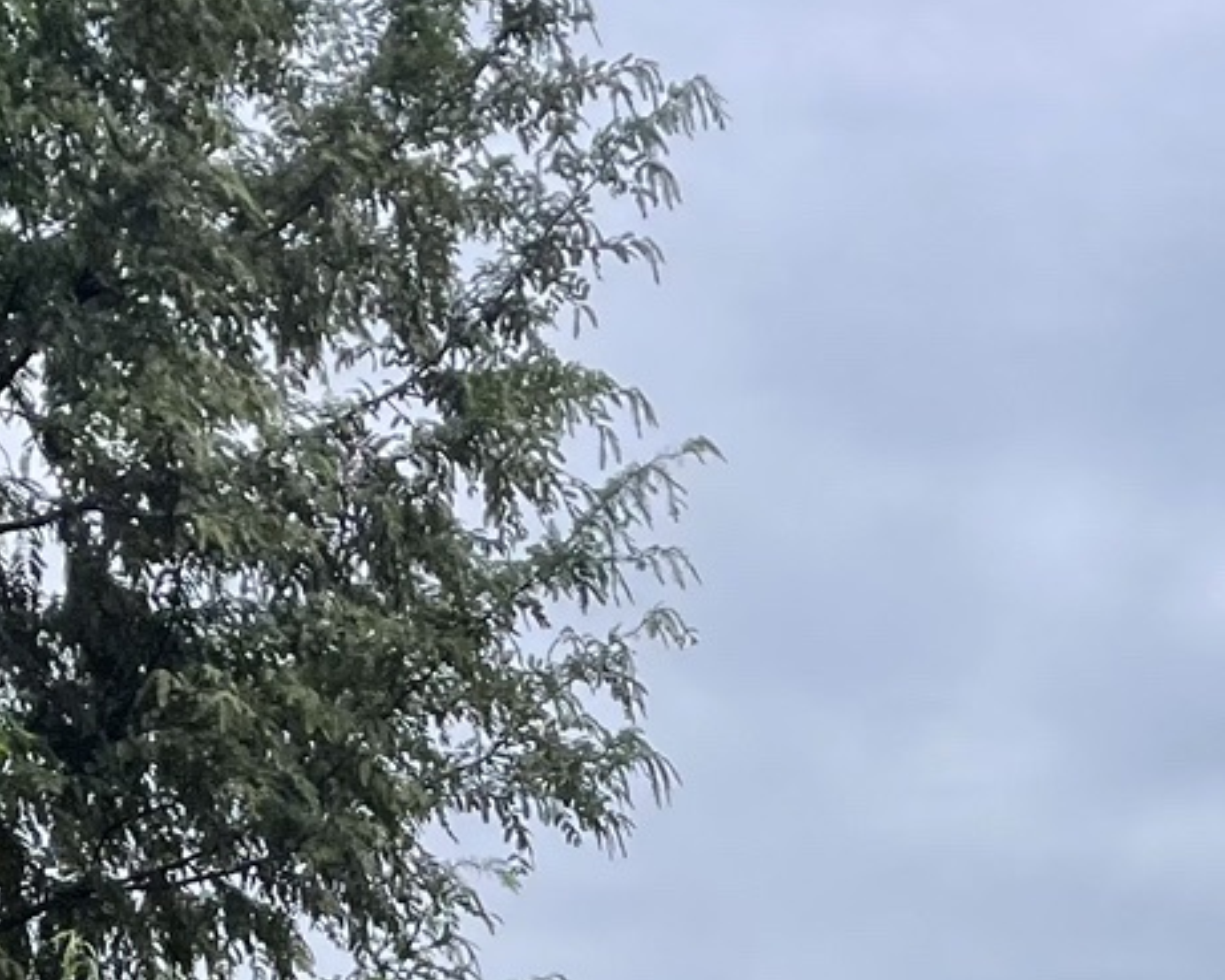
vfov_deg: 13.2
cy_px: 1490
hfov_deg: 17.3
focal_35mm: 110
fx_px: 3989
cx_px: 973
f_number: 1.6
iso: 32
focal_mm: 5.1
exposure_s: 1/1098
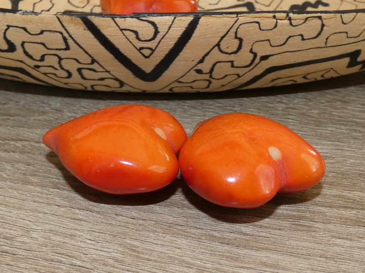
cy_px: 136
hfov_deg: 73.9
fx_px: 243
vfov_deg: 58.9
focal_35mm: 23
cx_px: 182
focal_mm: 4.1
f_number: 3
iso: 320
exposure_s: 1/125
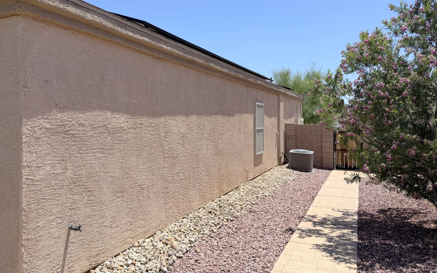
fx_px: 345
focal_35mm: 29
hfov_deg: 64.6
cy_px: 123
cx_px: 204
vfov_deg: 43.1
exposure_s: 1/6173
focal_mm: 6.76
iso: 80
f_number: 1.78
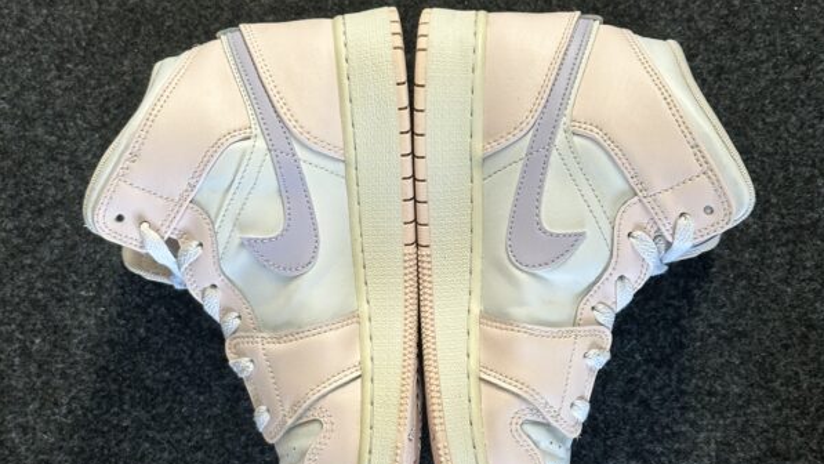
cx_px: 413
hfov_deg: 30.1
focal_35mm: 70
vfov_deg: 17.2
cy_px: 306
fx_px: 1530
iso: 160
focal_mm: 6.86
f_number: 1.78
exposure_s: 1/50
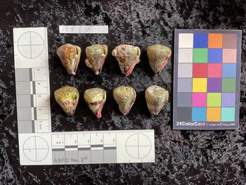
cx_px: 123
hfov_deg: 61.6
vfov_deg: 48.3
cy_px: 92
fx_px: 206
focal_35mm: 29
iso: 50
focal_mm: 3
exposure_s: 1/60
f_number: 1.8
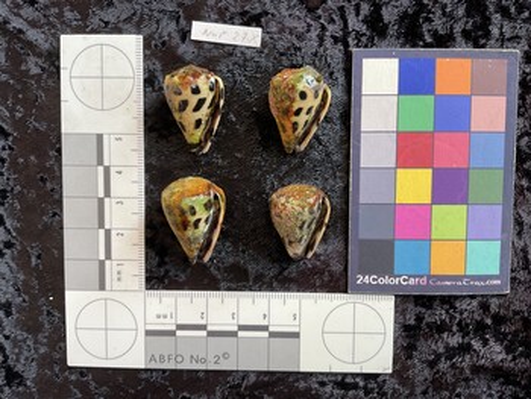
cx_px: 266
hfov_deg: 61.6
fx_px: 445
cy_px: 200
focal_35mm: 29
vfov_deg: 48.3
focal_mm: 3
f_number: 1.8
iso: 50
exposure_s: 1/120
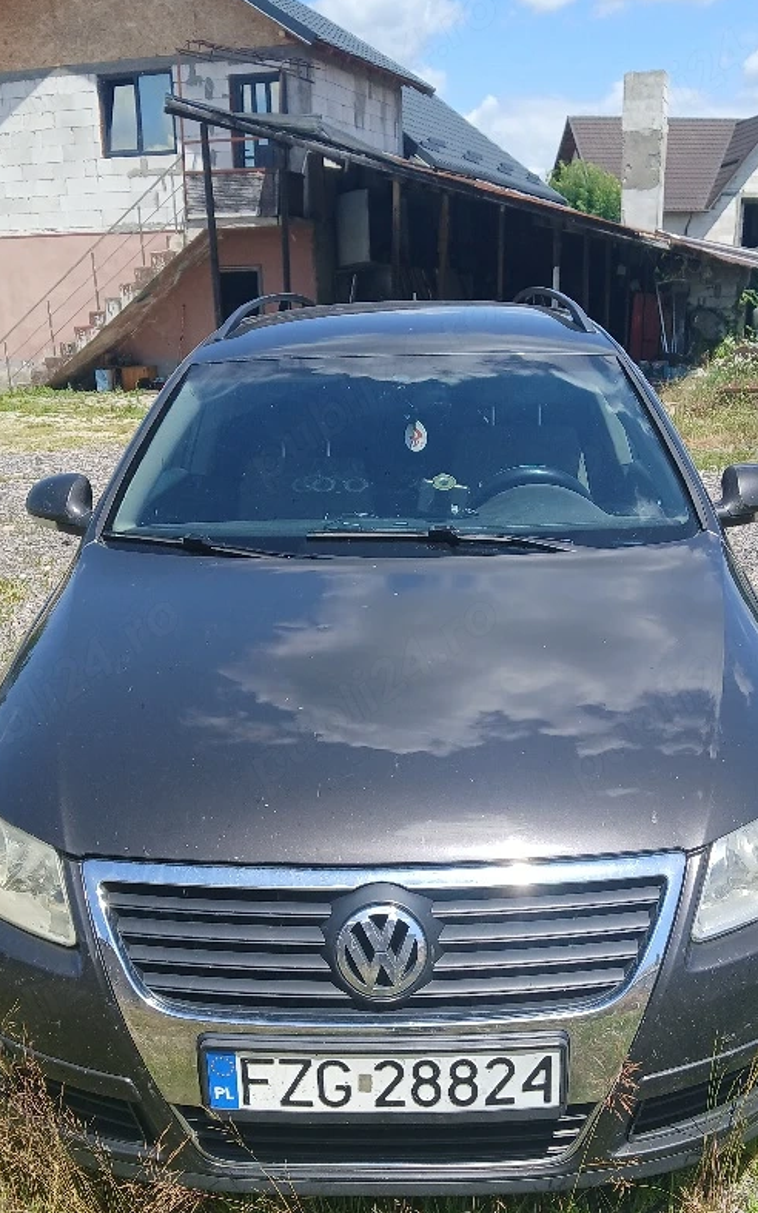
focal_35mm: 35
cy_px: 729
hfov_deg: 36.3
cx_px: 413
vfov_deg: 54.9
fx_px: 1157
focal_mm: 3.98
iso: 20
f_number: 1.8
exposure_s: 1/400
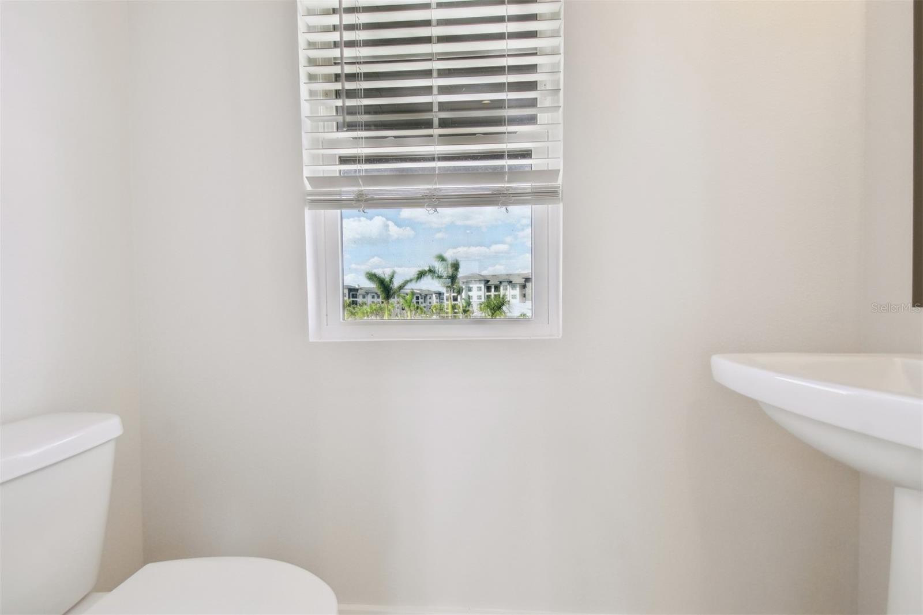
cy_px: 308
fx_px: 384
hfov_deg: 100.4
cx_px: 462
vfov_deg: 77.3
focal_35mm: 15
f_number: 7.1
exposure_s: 1/250
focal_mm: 10
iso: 100
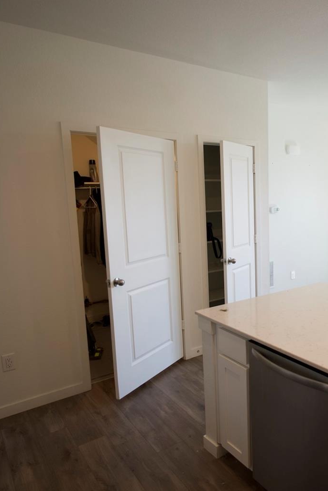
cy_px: 252
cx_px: 263
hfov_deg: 44.2
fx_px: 382
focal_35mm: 28
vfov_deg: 65.4
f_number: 3.5
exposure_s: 1/40
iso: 125
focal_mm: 12
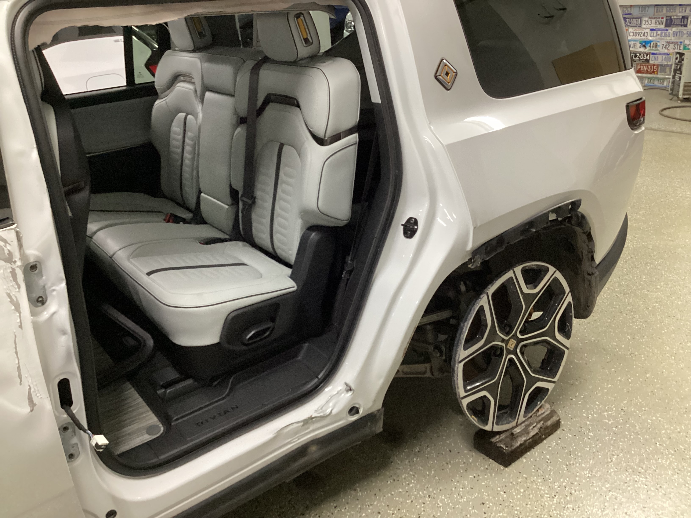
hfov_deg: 58.4
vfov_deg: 45.4
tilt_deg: -24.0
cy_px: 259
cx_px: 346
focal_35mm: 31
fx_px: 619
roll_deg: +3.6
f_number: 2.4
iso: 400
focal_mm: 3.3
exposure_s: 1/50
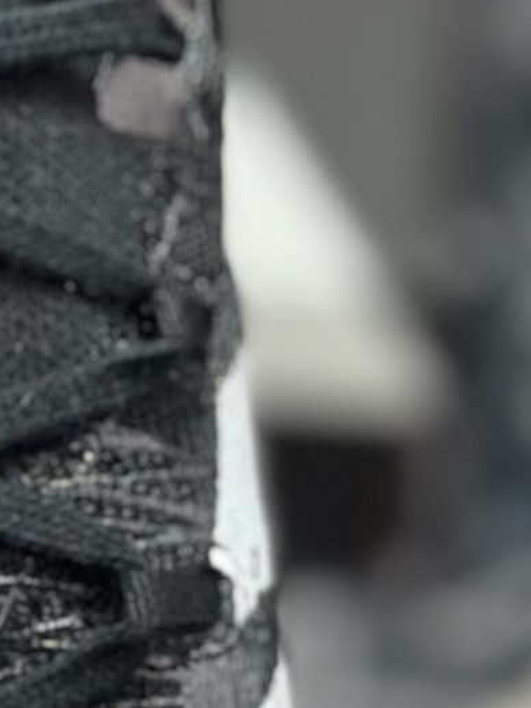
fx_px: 3866
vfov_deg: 10.4
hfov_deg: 7.8
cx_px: -118
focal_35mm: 189
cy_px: 527
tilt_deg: -55.6
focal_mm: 6.86
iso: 80
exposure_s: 1/511
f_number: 1.78
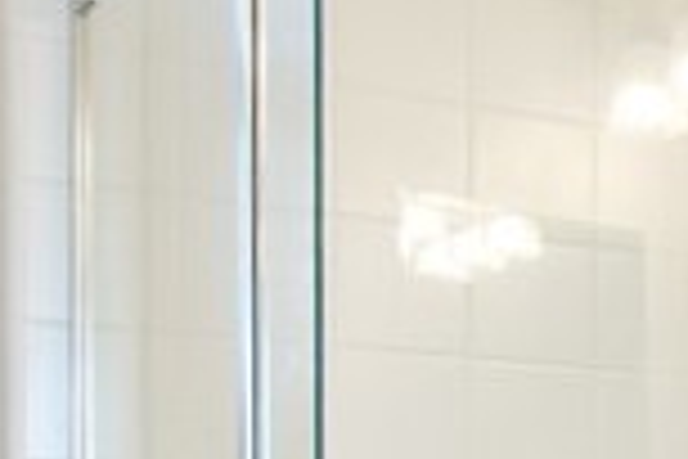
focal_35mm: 107
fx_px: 2045
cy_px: 704
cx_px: 1282
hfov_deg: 15.9
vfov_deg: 12.2
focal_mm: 16
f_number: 6.3
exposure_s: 1/160
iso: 400
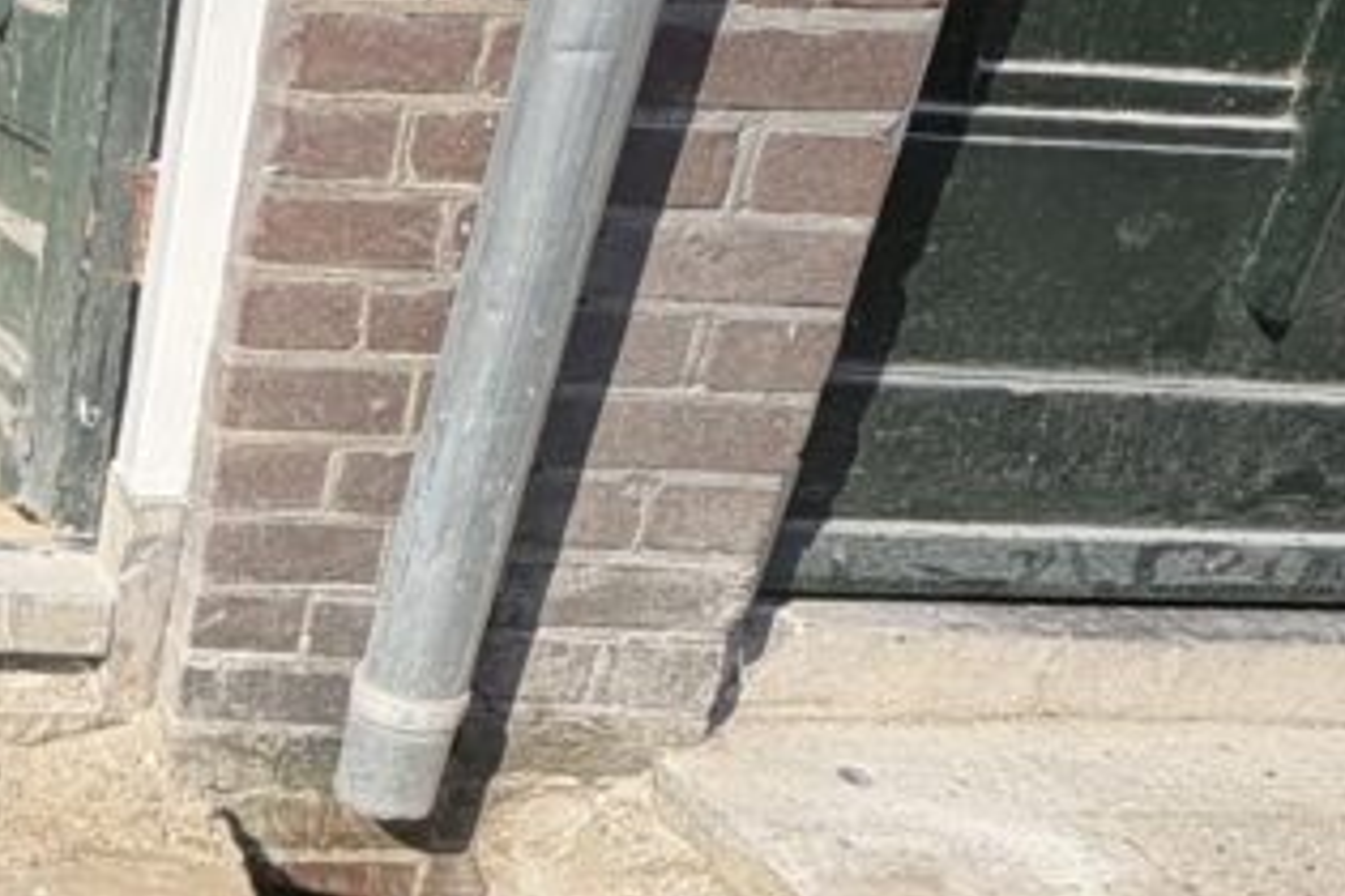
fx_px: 1382
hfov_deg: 37.9
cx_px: -290
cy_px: 815
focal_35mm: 37
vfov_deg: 33.9
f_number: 2.2
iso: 50
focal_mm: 2.22
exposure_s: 1/2146
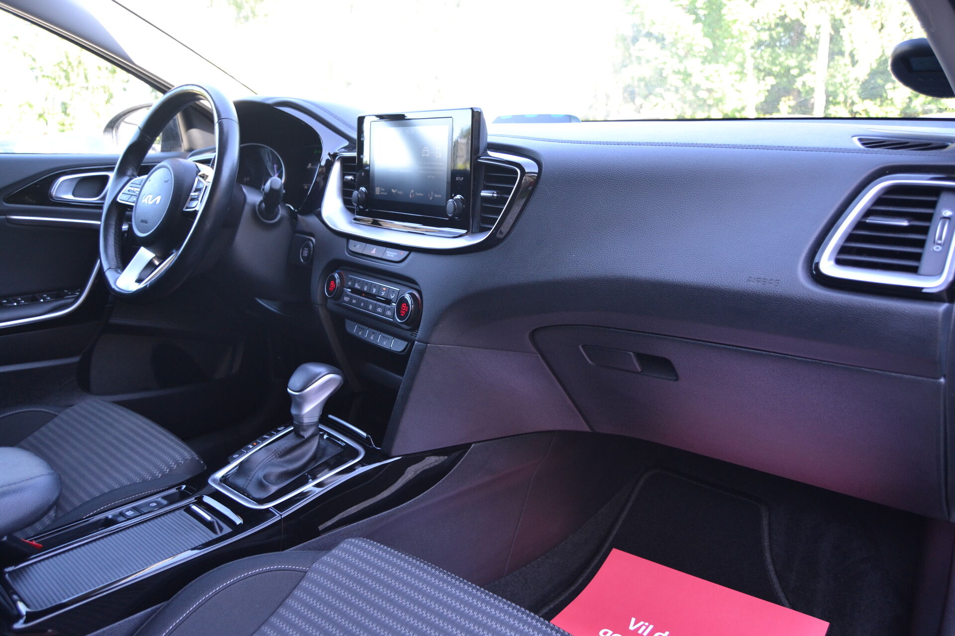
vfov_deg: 47.9
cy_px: 318
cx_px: 478
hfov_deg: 67.4
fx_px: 716
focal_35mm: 27
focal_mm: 18
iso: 400
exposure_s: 1/80
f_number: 4.5
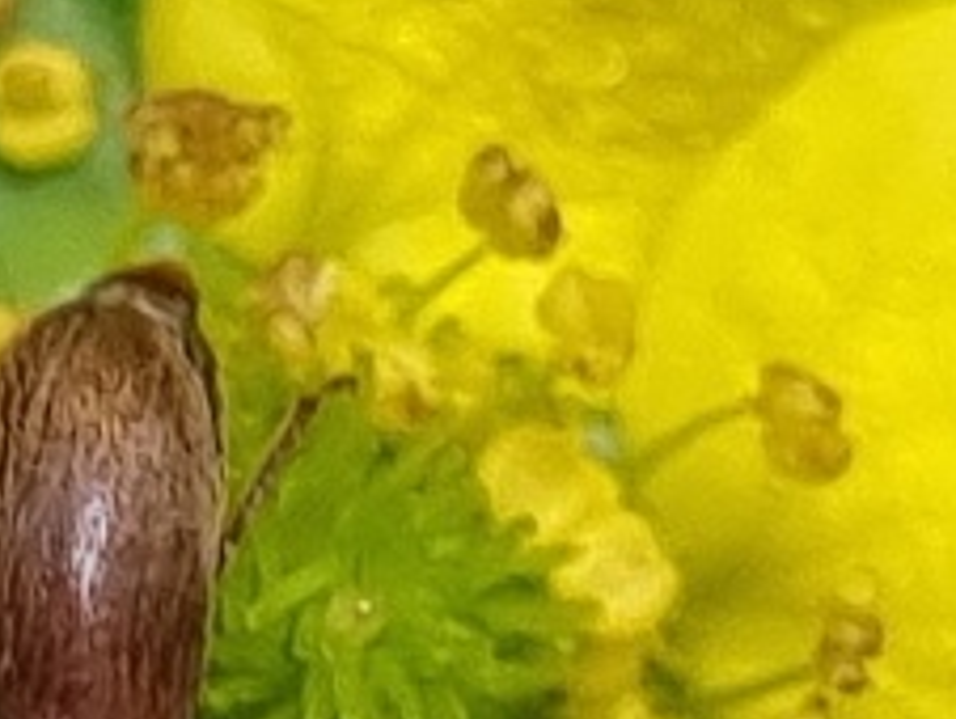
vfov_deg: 14.7
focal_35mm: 98
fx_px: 2709
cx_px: -66
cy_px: 821
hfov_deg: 19.3
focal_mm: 5.4
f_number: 1.8
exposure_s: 1/50
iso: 80
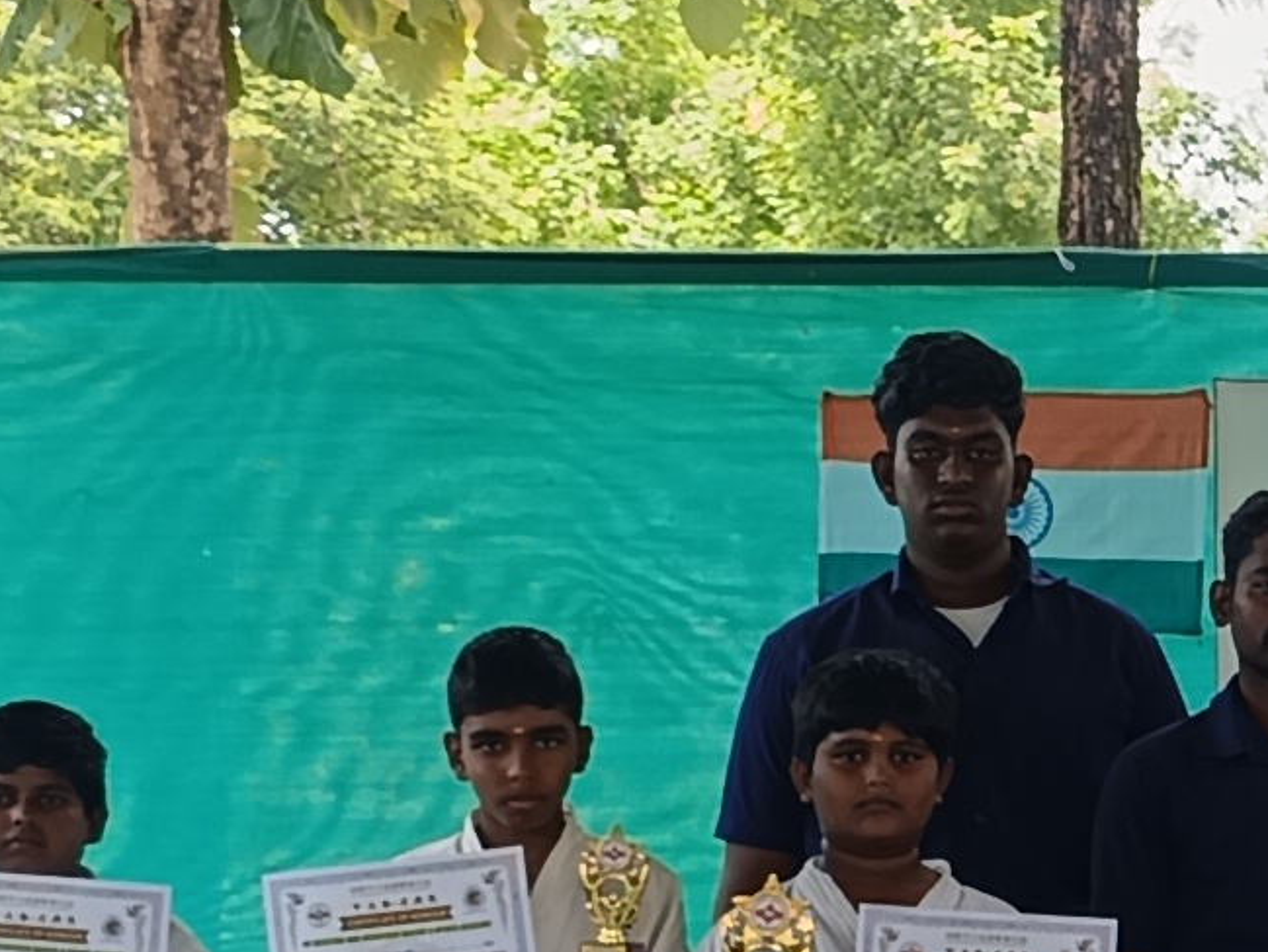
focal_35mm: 164
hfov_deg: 11.5
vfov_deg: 9.0
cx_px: 1948
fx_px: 6009
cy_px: 848
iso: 51
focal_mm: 4.94
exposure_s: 1/130
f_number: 1.5
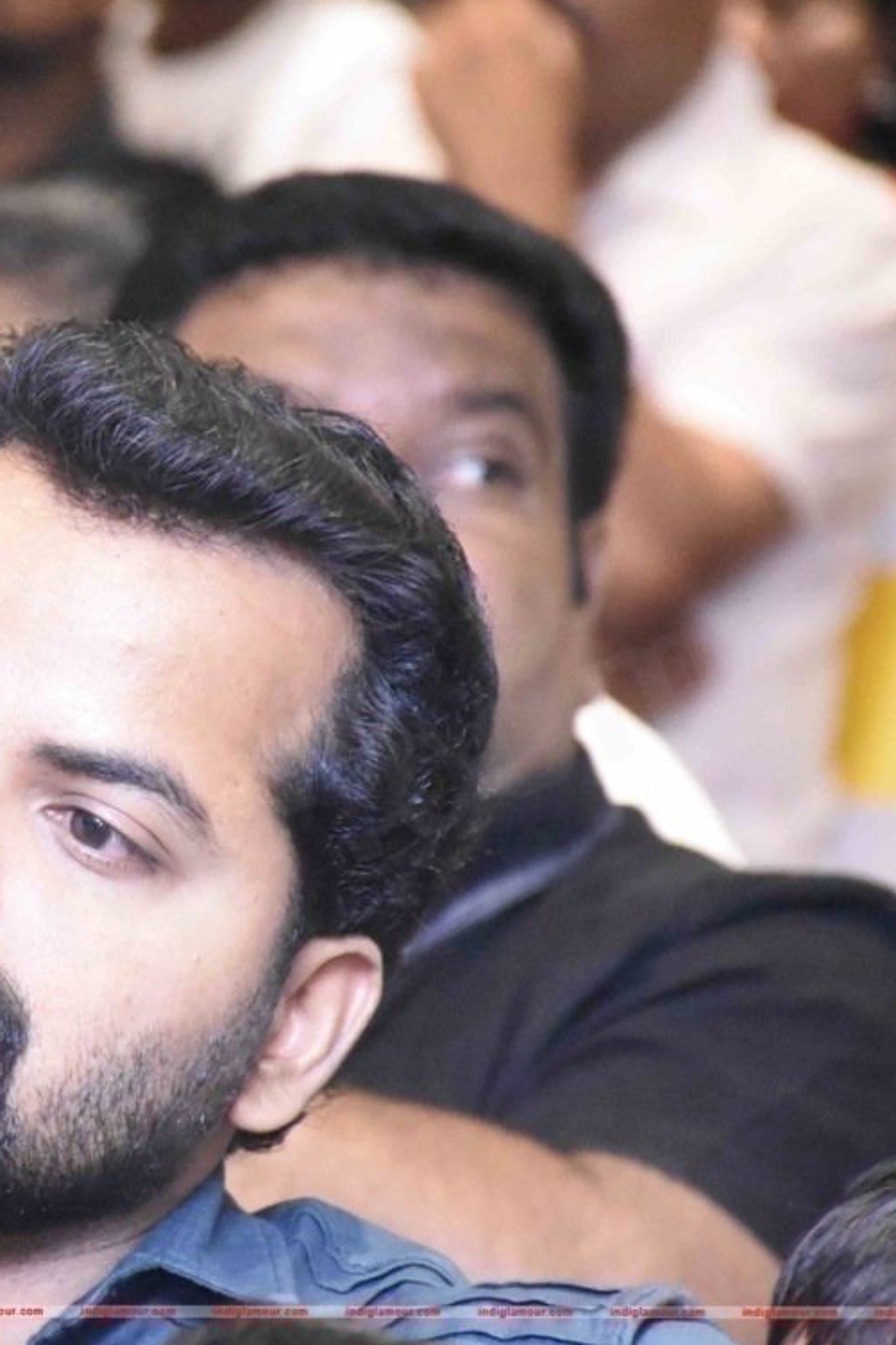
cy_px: 706
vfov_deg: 5.7
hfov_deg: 3.8
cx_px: -5
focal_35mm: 363
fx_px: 13557
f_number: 5.6
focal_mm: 140
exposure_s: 1/80
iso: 12800
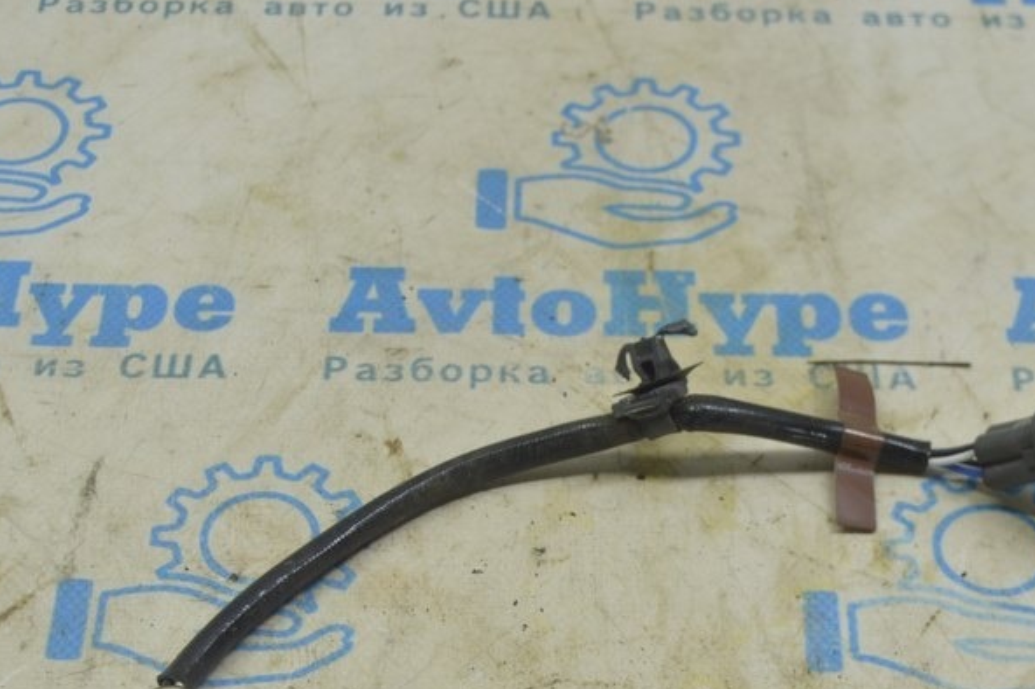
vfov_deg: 16.3
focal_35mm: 83
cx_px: 516
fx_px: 2385
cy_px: 567
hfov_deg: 24.5
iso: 400
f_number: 5.6
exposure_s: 1/40
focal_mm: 32
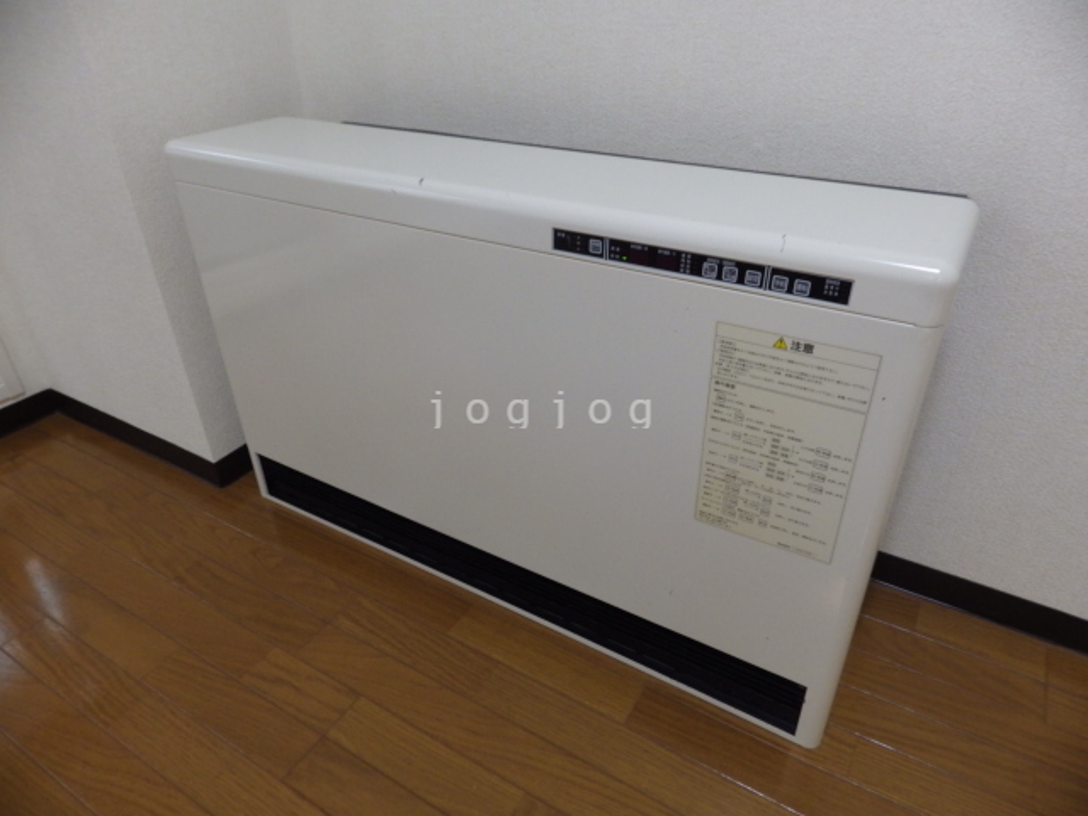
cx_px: 544
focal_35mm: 22
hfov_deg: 76.4
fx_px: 691
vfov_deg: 61.1
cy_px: 408
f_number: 3.1
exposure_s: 1/45
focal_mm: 4
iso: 200
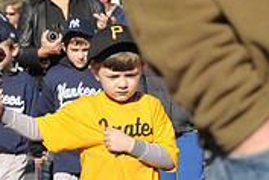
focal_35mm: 246
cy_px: -95
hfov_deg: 8.2
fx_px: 1838
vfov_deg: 5.5
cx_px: -116
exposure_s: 1/2000
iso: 400
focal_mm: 75
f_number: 5.6
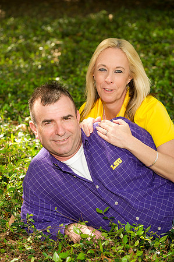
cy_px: 131
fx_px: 763
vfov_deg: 19.5
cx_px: 87
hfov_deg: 13.0
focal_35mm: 105
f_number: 5
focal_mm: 105
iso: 400
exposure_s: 1/200
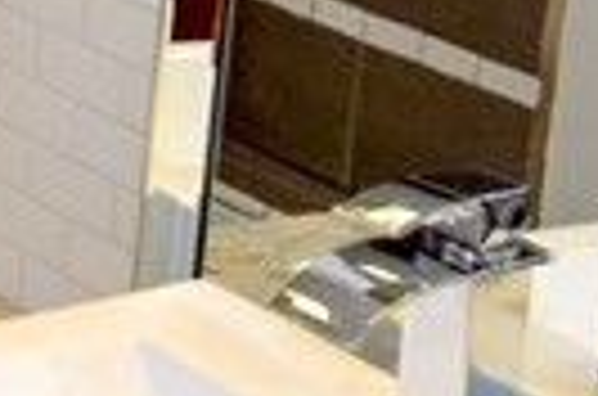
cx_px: -567
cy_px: -367
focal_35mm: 139
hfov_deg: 13.0
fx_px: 2303
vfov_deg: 9.3
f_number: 6.3
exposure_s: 1/160
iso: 400
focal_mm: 12
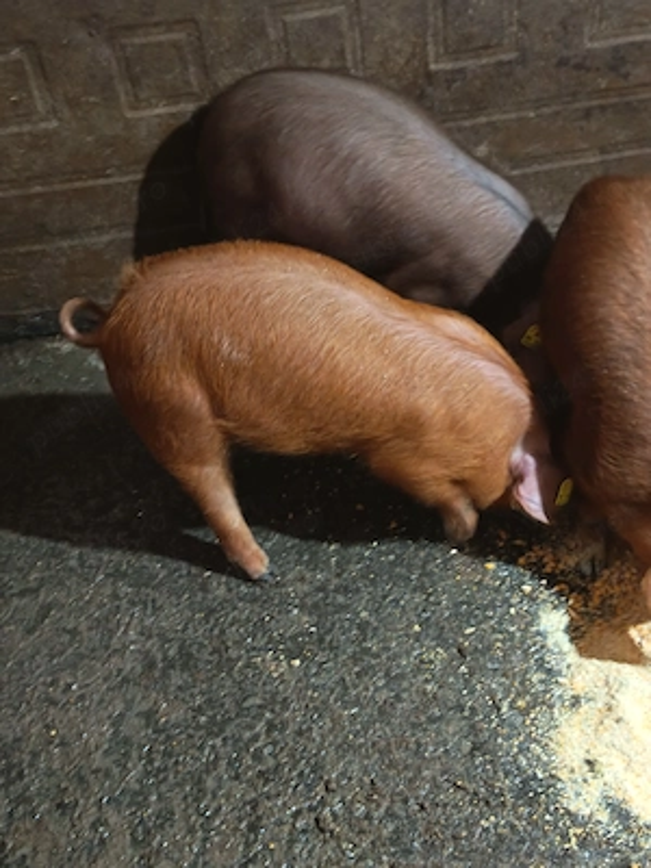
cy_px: 434
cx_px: 326
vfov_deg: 43.9
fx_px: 1078
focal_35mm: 43
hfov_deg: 33.6
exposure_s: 1/25
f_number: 1.75
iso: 3745
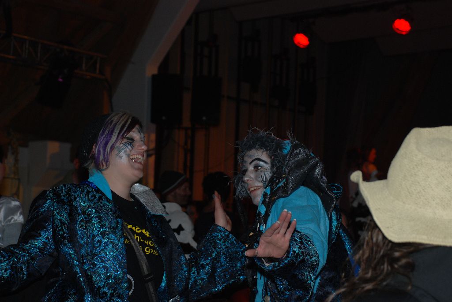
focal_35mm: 78
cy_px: 151
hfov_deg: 26.0
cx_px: 226
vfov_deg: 17.5
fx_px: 980
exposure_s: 1/60
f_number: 5
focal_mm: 52
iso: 200
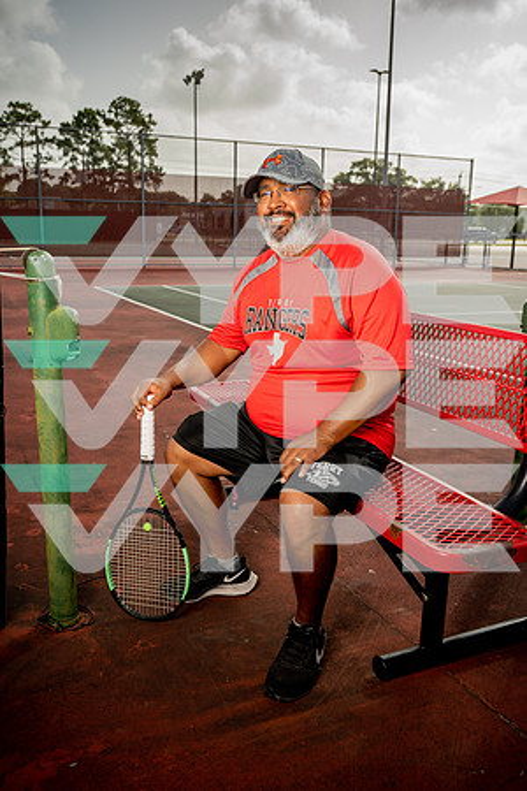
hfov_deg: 40.0
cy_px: 396
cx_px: 264
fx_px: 725
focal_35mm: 33
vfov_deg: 57.2
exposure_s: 1/250
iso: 50
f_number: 6.3
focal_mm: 33
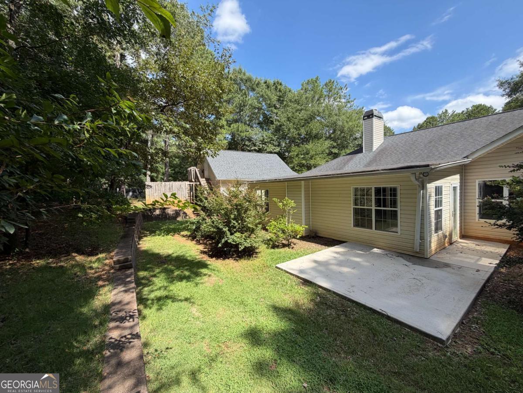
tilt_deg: -2.6
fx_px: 212
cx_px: 262
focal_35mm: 14
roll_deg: +2.0
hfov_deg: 102.1
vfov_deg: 85.7
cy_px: 196
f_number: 2.2
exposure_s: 1/549
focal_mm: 2.22
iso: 40
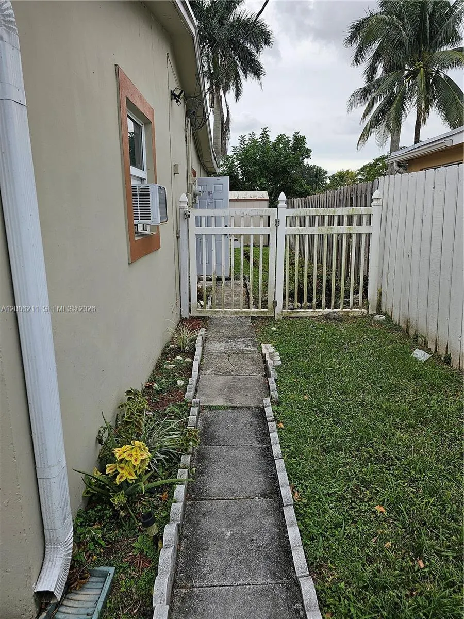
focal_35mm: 23
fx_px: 411
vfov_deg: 73.9
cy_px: 310
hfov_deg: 58.9
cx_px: 232
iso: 20
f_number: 1.7
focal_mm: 6.3
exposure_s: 1/458
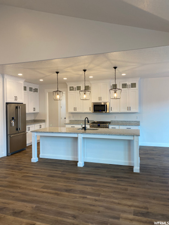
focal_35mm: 26
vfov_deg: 67.3
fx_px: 169
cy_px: 112
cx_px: 84
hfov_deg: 53.1
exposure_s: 1/60
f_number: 1.8
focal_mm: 4.25
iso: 64
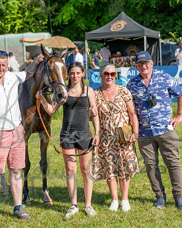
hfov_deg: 15.3
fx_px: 674
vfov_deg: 19.2
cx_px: 51
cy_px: 115
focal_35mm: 100
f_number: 4
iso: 200
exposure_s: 1/1600
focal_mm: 70
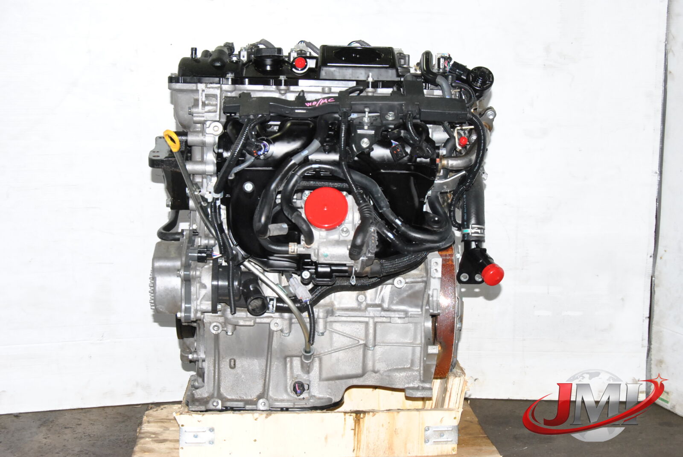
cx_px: 342
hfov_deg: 35.0
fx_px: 1083
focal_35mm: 57
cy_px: 228
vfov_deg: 23.8
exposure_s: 1/200
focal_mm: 38
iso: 800
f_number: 10
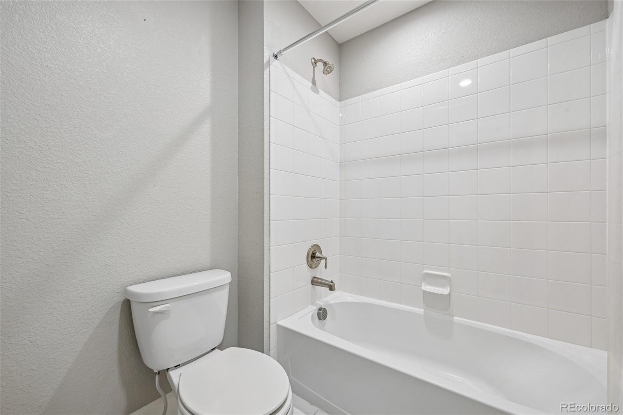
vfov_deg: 81.2
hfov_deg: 104.3
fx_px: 242
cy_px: 208
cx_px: 312
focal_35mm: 14
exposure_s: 1/15
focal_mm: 14
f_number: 10
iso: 360
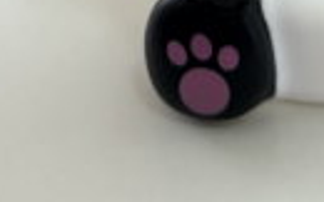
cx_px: 264
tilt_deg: -19.3
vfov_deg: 10.2
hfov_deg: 18.3
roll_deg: +1.4
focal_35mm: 113
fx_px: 997
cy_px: -268
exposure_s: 1/231
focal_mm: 5.96
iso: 50
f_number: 1.6
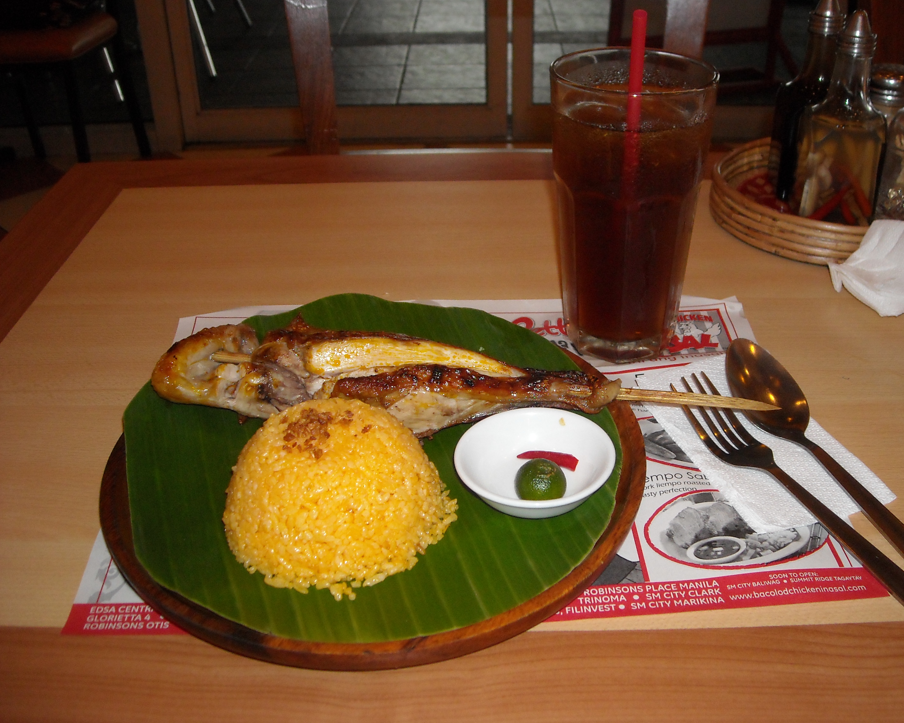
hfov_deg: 49.0
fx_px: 990
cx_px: 484
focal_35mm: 37
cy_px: 366
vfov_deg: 40.1
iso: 200
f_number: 2.8
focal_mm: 5.7
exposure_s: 1/60
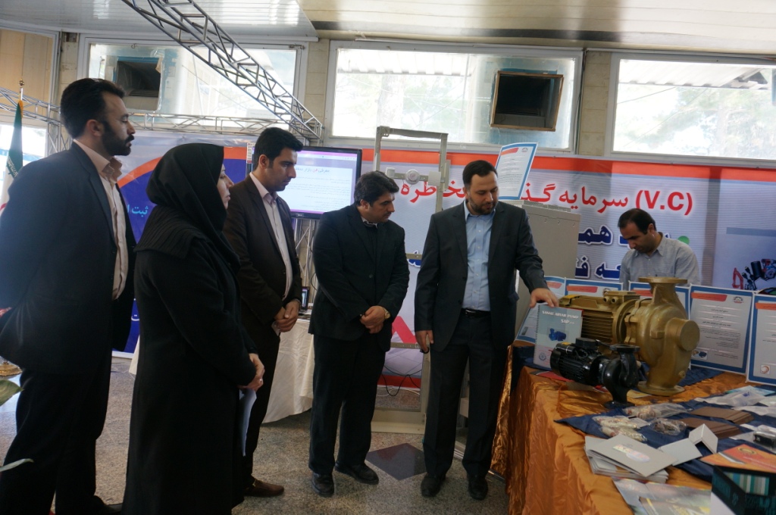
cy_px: 258
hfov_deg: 73.8
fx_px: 517
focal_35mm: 24
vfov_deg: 53.0
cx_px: 388
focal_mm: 16
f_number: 4
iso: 400
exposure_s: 1/60
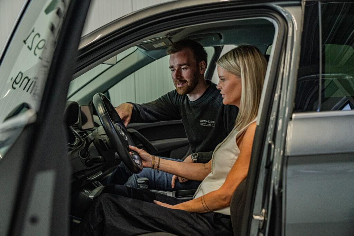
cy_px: 118
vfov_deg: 25.1
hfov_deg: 36.9
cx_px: 177
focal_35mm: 54
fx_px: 531
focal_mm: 54
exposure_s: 1/400
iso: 3200
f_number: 3.2
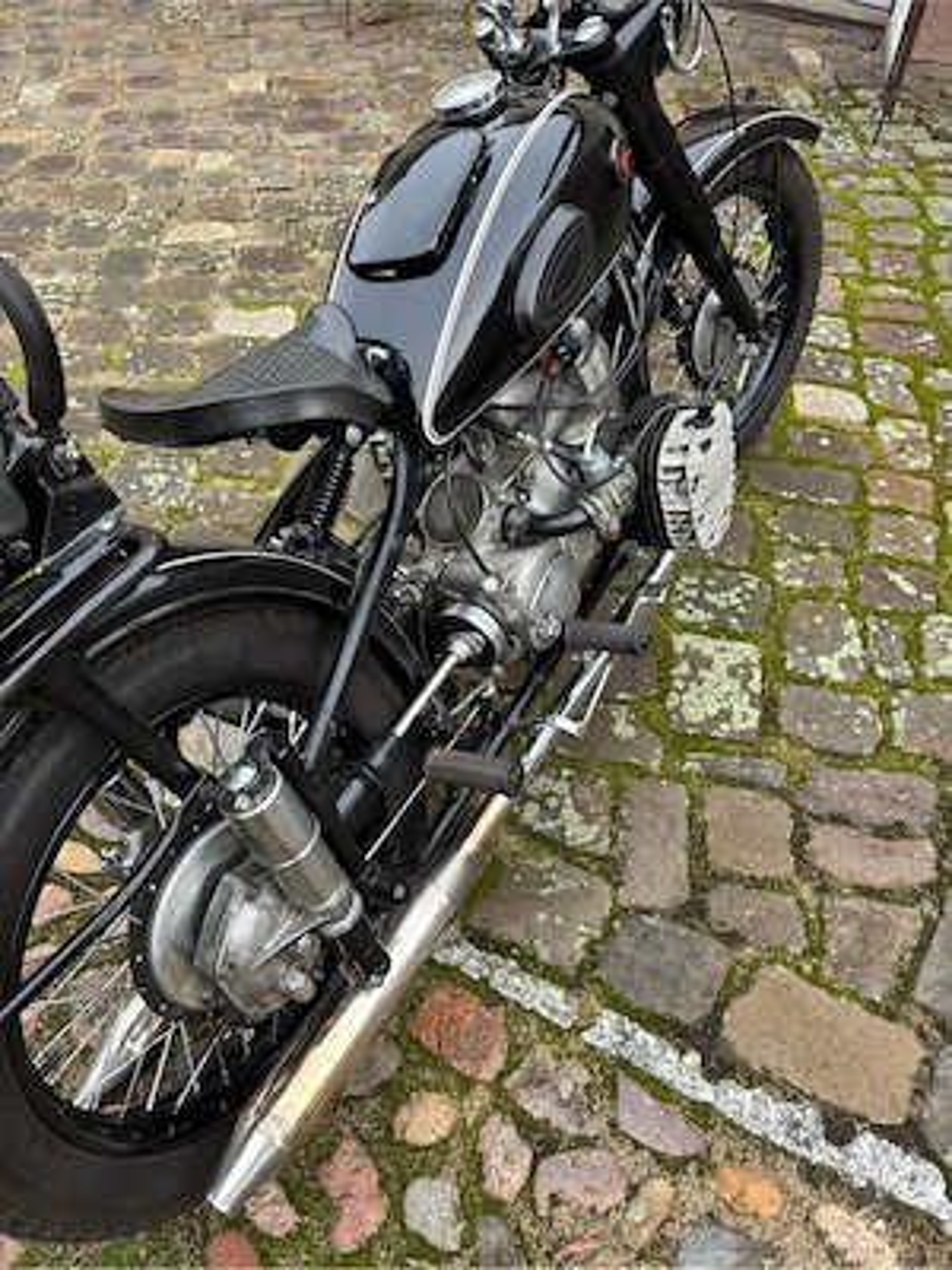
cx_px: 476
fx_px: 953
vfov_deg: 67.3
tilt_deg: -46.7
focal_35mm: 26
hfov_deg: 53.1
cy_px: 635
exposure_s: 1/190
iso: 40
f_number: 1.6
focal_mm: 5.96
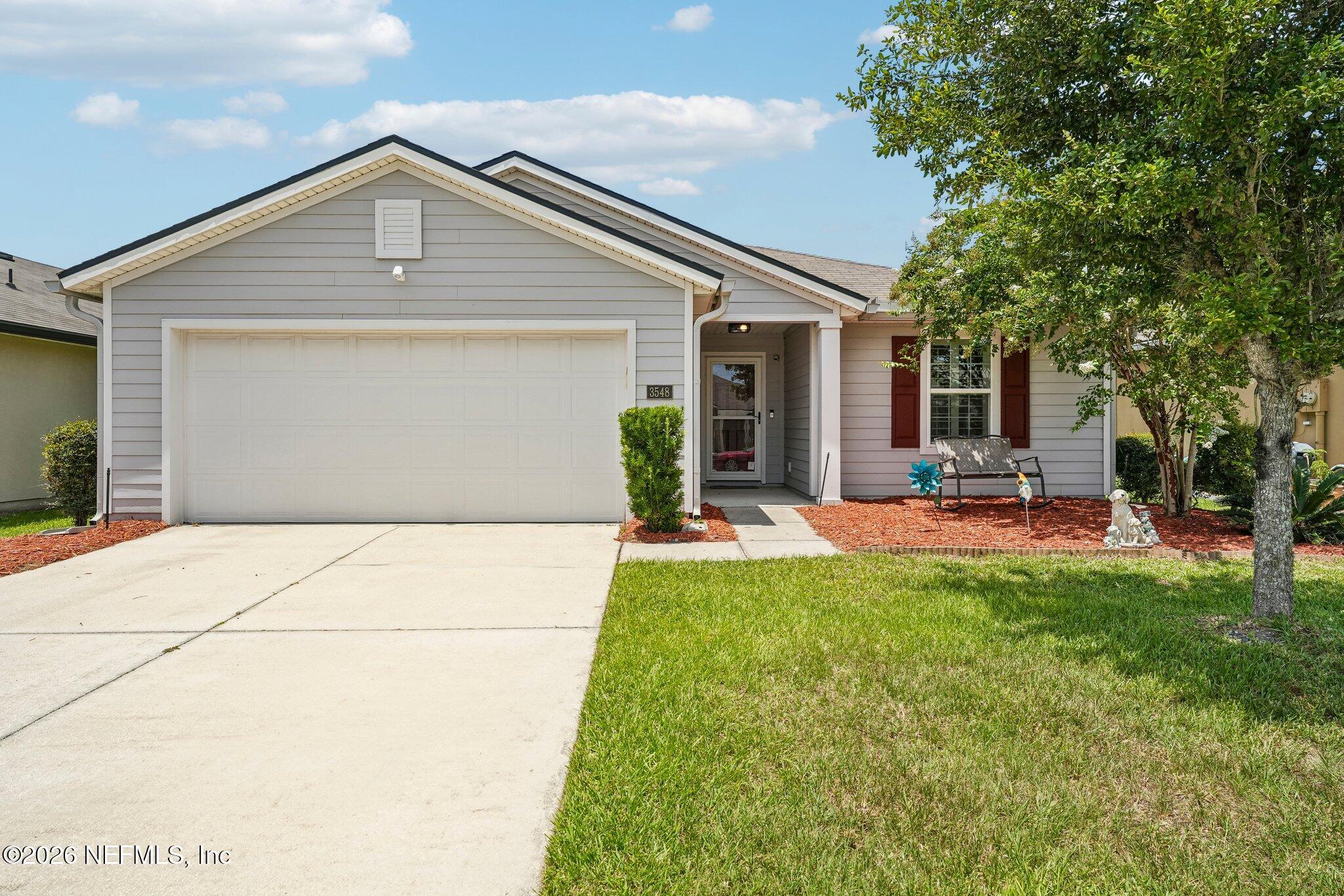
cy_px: 448
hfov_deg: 83.1
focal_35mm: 20
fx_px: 758
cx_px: 672
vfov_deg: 61.2
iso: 400
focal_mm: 20.3
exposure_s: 1/400
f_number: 9
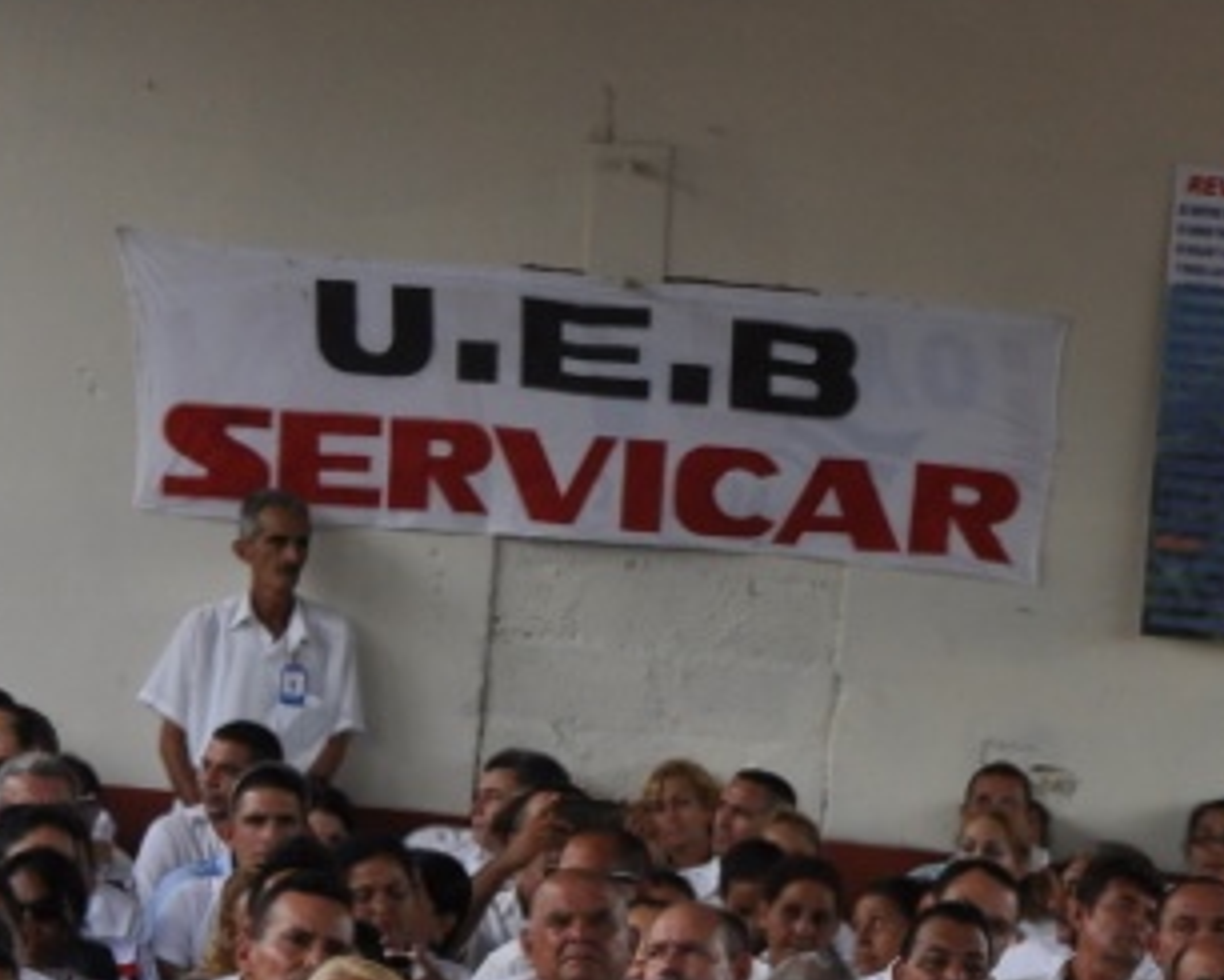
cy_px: 1300
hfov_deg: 7.3
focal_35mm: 259
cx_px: 1924
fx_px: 9370
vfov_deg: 5.9
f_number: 6.3
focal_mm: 55
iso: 320
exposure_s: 1/160
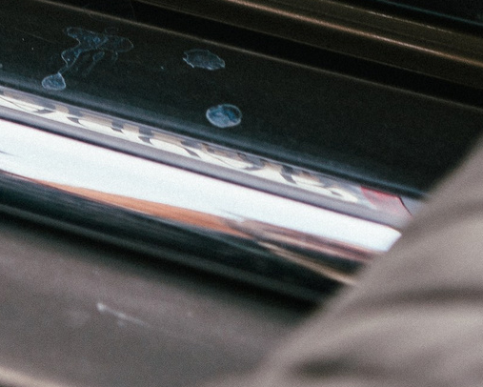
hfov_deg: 5.7
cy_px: -269
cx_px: -147
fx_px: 4819
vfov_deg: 4.6
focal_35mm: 337
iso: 100
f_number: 2.8
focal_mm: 70
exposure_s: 1/80
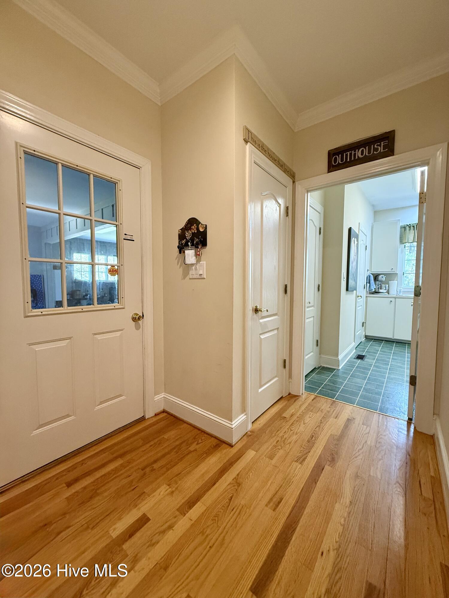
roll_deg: -0.7
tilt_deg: -3.2
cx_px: 224
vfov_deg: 102.1
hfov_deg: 85.7
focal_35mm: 14
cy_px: 299
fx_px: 242
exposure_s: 1/60
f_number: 2.2
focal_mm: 2.22
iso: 320
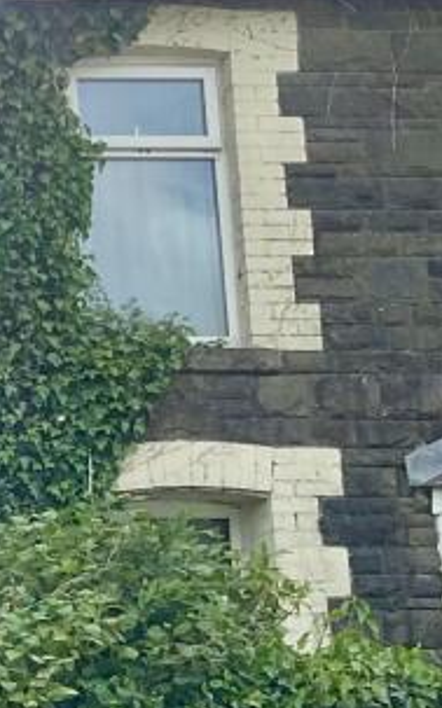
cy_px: 498
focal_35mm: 104
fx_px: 2007
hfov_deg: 10.6
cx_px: -638
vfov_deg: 19.9
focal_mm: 3
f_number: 1.8
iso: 16
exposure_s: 1/666
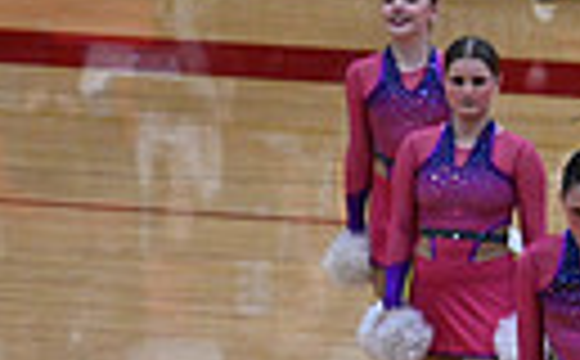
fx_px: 6167
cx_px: 1299
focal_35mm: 391
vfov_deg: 3.3
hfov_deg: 5.2
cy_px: 520
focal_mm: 85
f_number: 4
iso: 4000
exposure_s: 1/400
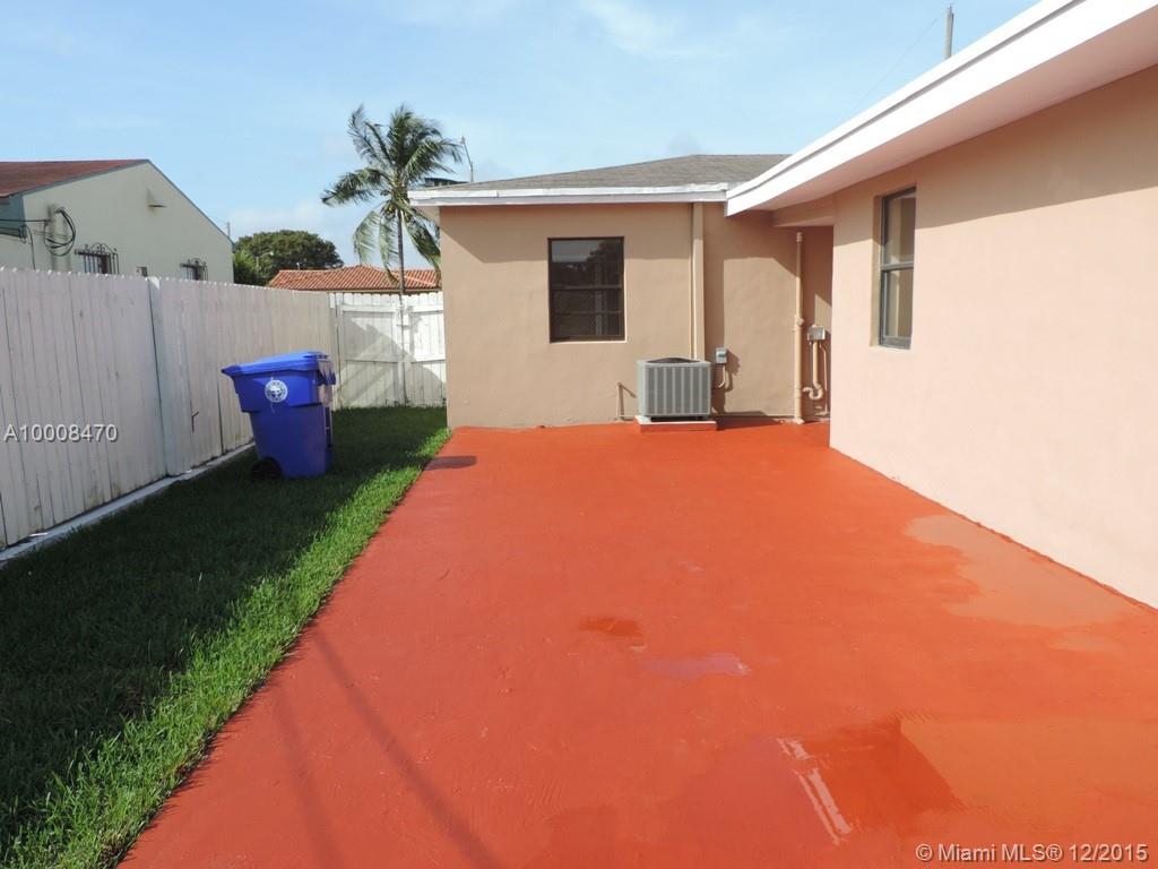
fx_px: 937
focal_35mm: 28
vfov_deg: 49.7
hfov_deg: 63.4
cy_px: 434
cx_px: 579
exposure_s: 1/1000
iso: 80
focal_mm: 4.9
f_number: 3.1
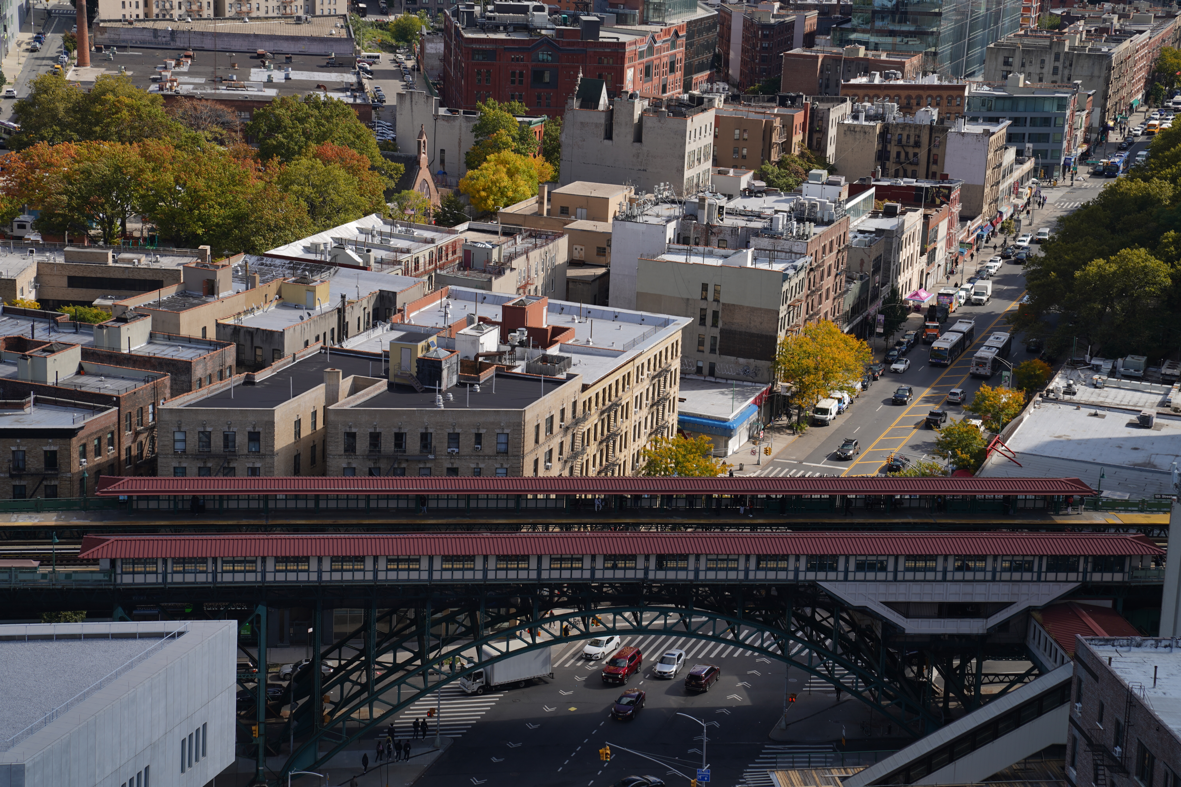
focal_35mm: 70
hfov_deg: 28.8
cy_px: 394
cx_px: 590
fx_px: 2296
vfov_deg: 19.5
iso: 50
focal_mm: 70
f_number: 8
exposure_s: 1/125
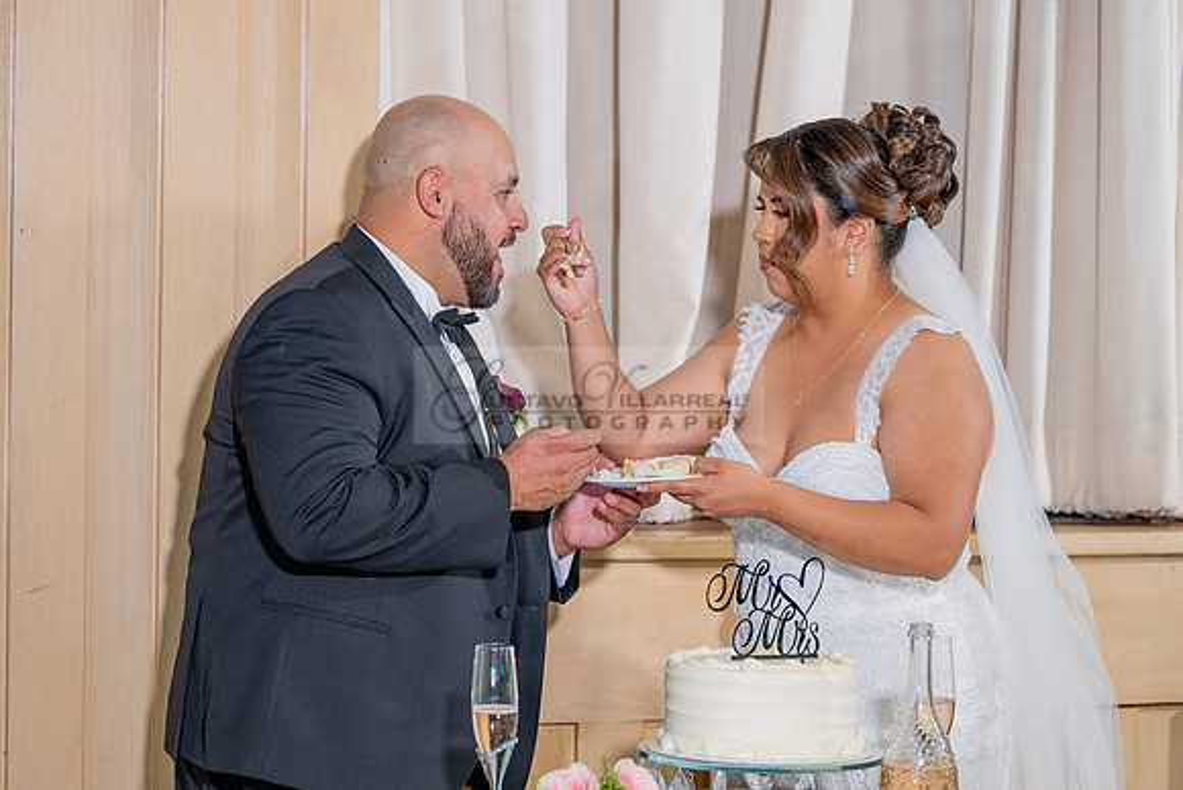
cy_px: 413
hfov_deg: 22.7
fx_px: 2950
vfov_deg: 15.2
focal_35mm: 90
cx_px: 536
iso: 1600
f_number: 3.2
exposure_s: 1/200
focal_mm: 80
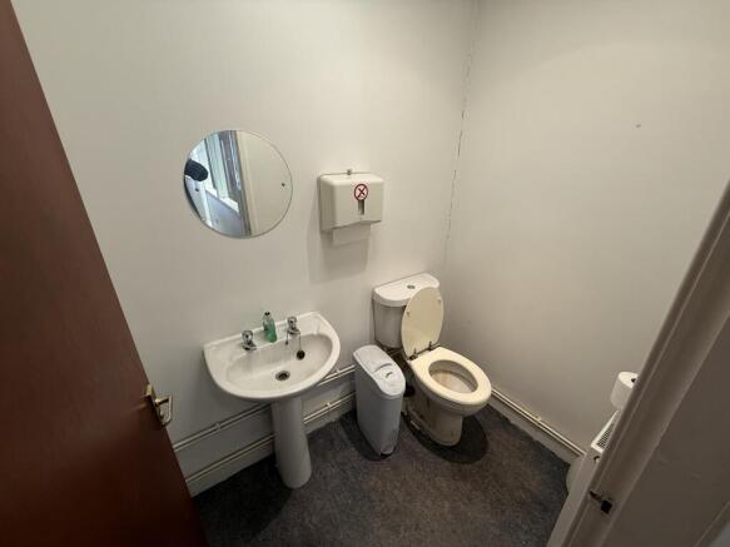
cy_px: 274
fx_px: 295
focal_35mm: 14
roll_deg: -0.2
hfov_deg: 102.1
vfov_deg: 85.7
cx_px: 365
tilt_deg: -22.9
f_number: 2.2
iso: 200
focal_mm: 2.22
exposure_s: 1/50
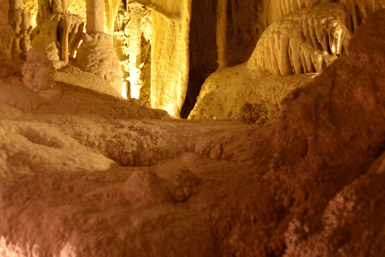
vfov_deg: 11.1
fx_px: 1316
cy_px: 60
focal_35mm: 123
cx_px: 81
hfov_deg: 16.5
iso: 3200
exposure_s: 1/30
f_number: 2.2
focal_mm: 50
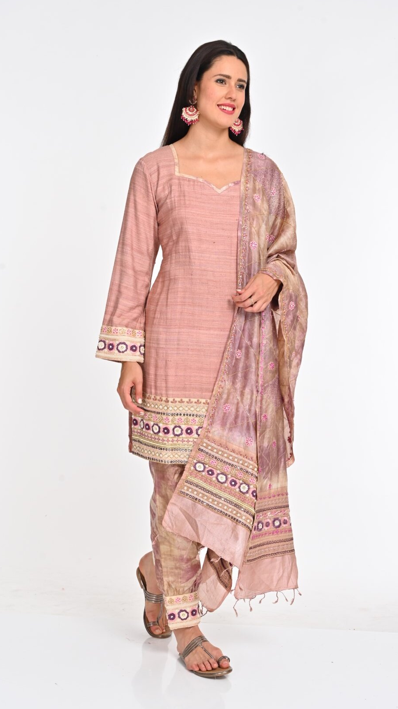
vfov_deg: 36.0
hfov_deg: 20.7
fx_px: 1088
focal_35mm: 58
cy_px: 355
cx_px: 232
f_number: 8
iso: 320
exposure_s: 1/160
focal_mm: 55
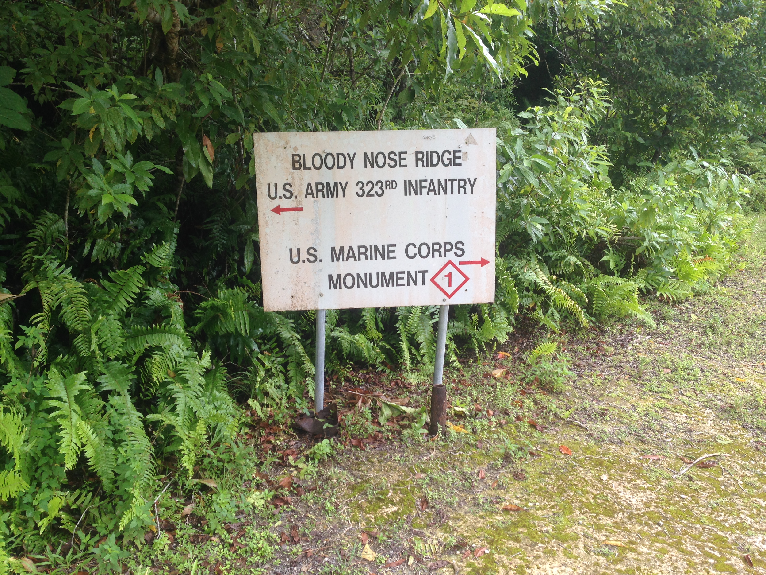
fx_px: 730
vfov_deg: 42.9
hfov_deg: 55.4
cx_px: 383
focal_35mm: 33
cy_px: 288
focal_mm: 4.12
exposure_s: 1/284
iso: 50
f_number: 2.4
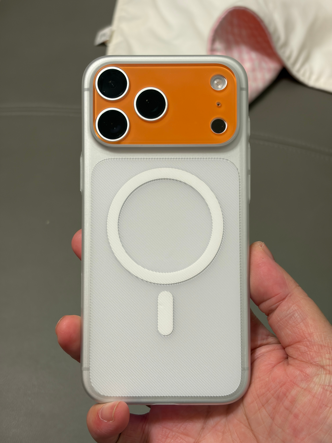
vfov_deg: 36.8
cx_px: 166
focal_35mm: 52
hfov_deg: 28.0
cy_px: 222
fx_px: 665
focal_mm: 5.96
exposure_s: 1/60
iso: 80
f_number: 1.6
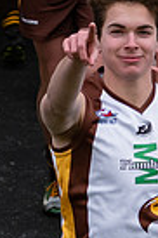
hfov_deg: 1.0
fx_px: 9477
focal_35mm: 1436
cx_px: 118
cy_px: 75
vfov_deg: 1.4
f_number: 3.5
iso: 320
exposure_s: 1/1000
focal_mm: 102
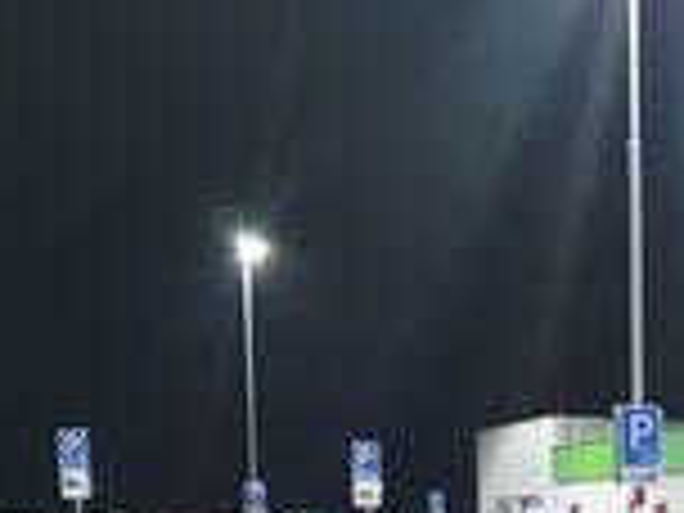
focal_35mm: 89
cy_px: 765
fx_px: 1759
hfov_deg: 20.9
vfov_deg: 15.4
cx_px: 756
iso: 320
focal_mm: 4.3
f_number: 1.5
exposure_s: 1/20
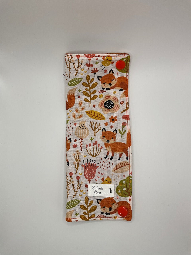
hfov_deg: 48.2
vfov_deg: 61.7
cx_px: 96
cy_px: 128
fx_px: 213
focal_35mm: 29
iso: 25
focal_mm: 3
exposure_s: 1/375
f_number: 1.8
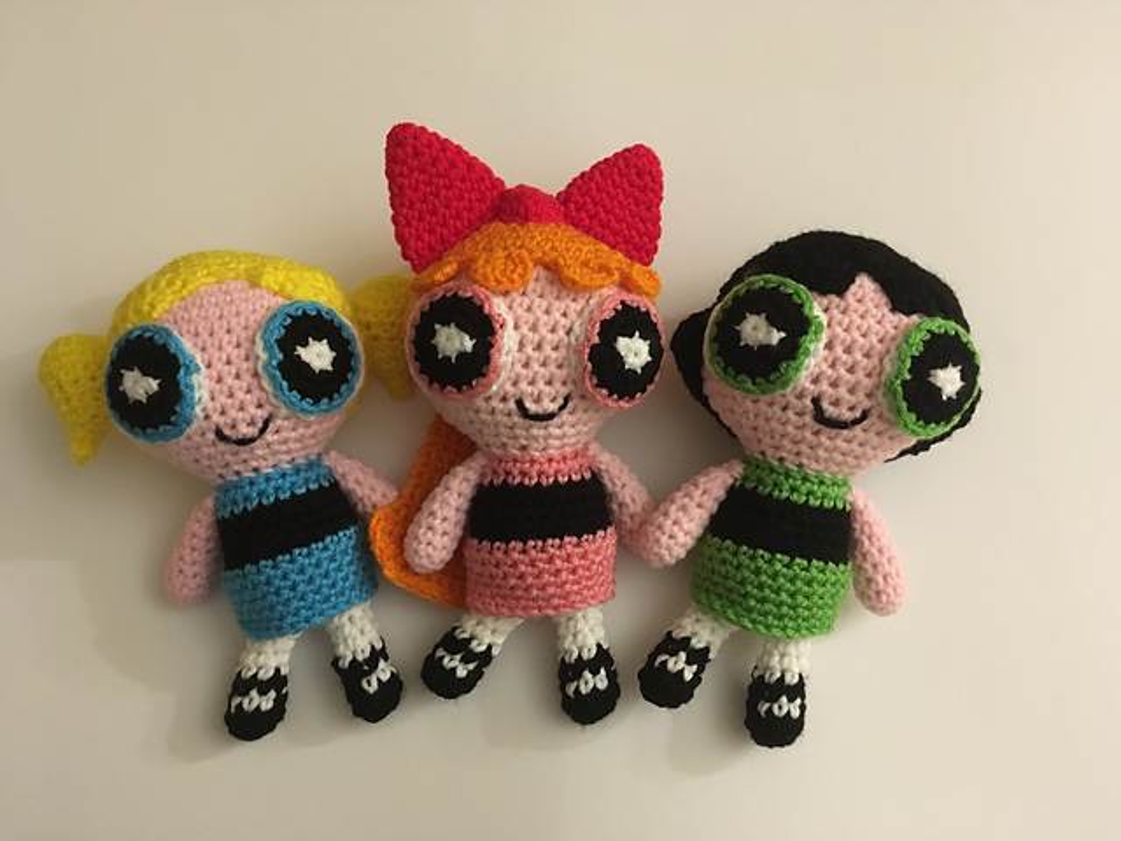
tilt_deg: -83.0
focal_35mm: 29
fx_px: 939
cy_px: 420
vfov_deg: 48.2
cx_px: 560
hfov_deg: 61.7
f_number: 2.2
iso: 400
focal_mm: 4.15
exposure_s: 1/15
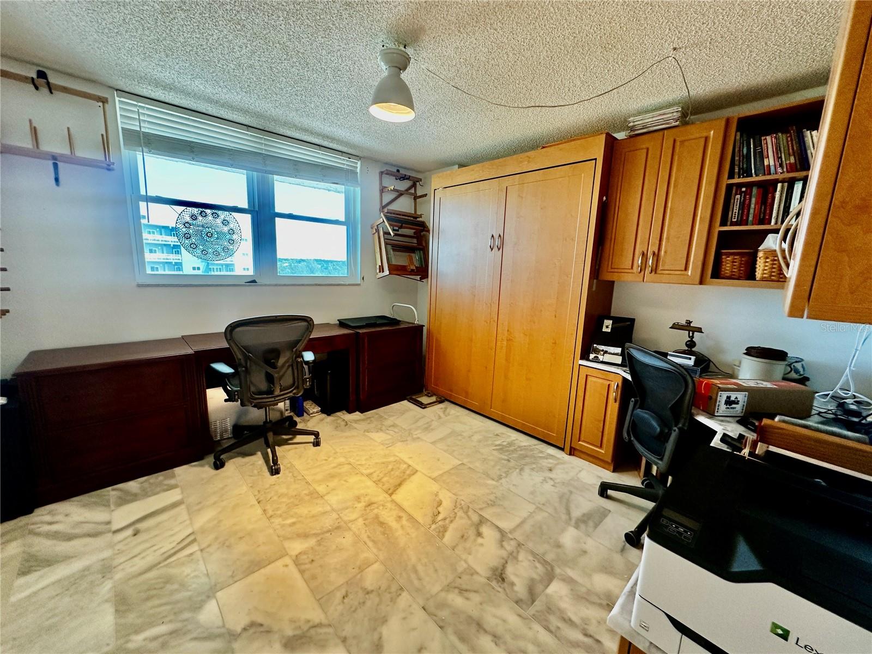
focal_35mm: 14
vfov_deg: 85.7
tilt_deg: -9.7
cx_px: 436
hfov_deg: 102.1
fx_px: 353
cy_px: 327
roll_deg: -1.9
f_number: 2.2
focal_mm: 2.22
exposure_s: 1/60
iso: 160
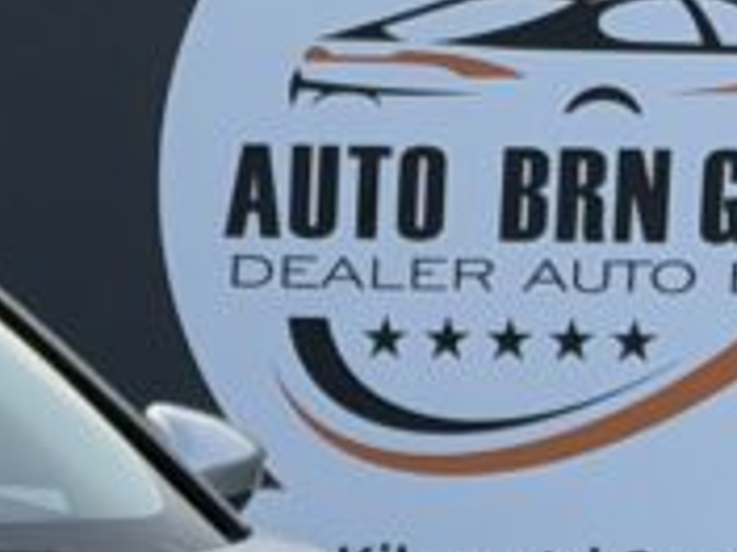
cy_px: 1050
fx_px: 5961
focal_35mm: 280
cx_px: -423
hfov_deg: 7.0
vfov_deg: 5.2
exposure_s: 1/819
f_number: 1.78
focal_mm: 6.76
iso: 64
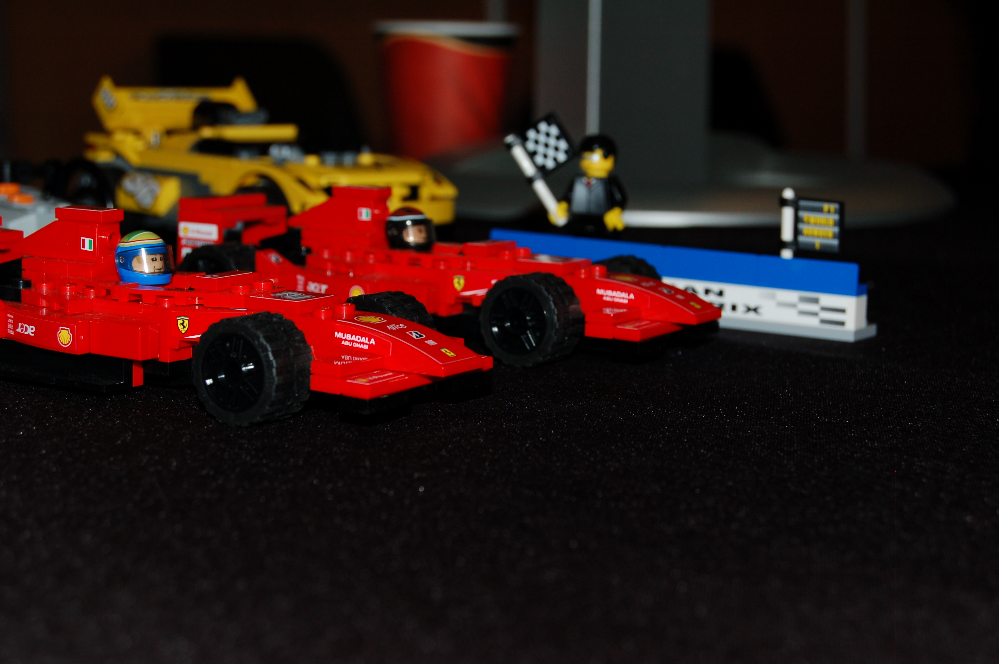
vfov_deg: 18.1
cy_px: 332
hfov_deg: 27.0
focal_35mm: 75
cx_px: 500
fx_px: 2079
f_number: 7.1
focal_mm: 50
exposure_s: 1/125
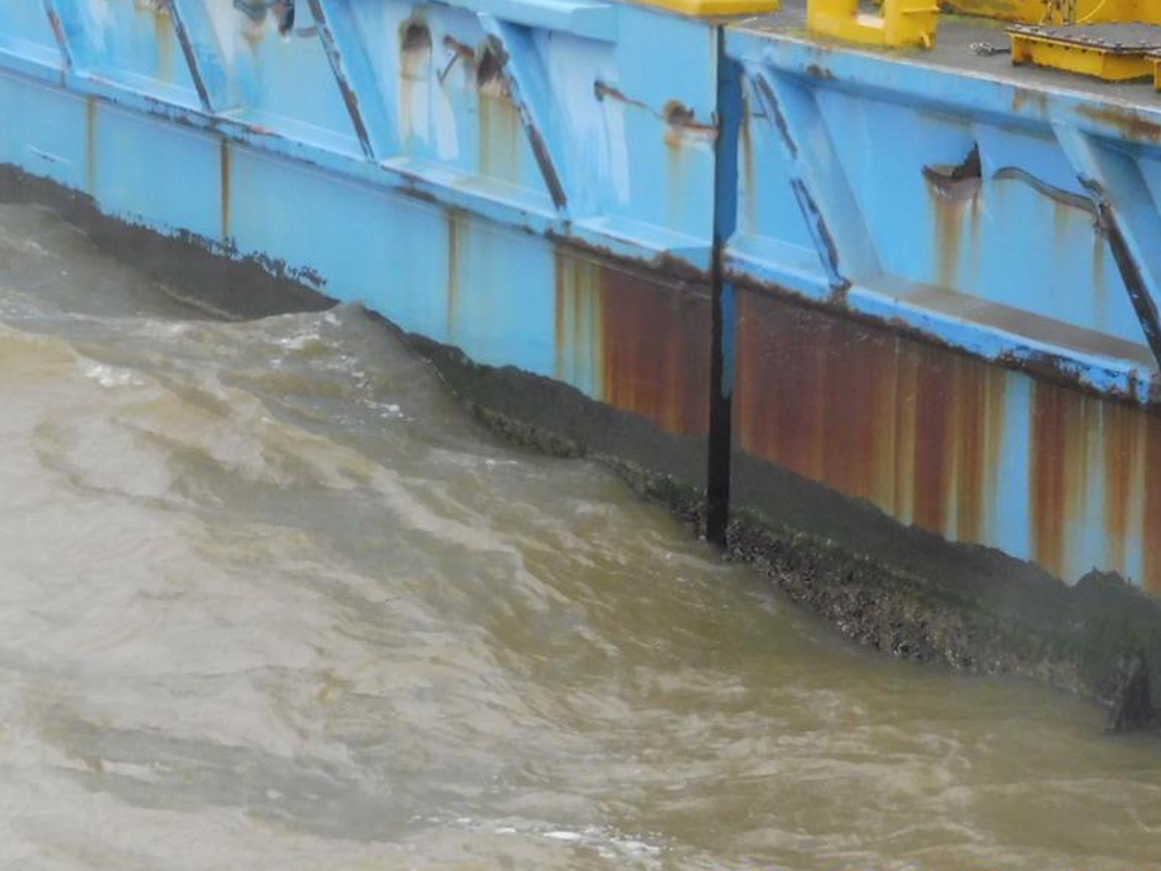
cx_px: 678
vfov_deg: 10.3
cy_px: 287
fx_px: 4830
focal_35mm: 144
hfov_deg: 13.7
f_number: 5.1
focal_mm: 14.2
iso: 400
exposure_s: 1/60
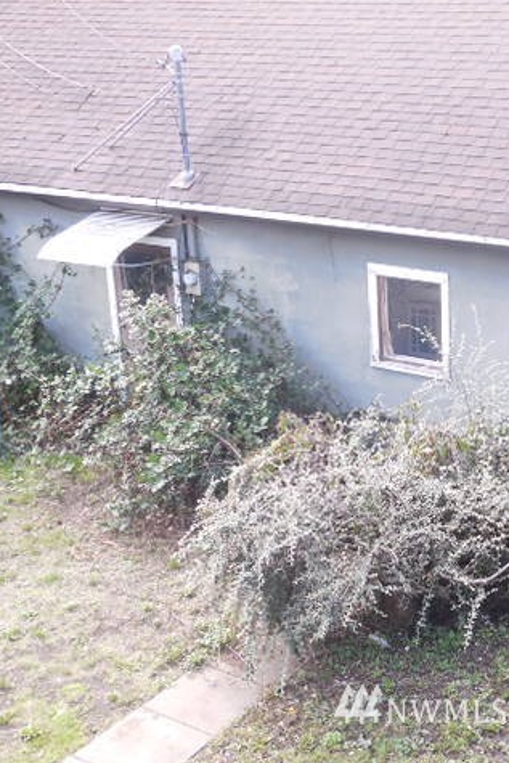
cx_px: 424
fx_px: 1187
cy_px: 379
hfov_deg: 23.8
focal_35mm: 56
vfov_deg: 35.6
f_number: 3.6
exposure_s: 1/50
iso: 125
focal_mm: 7.1
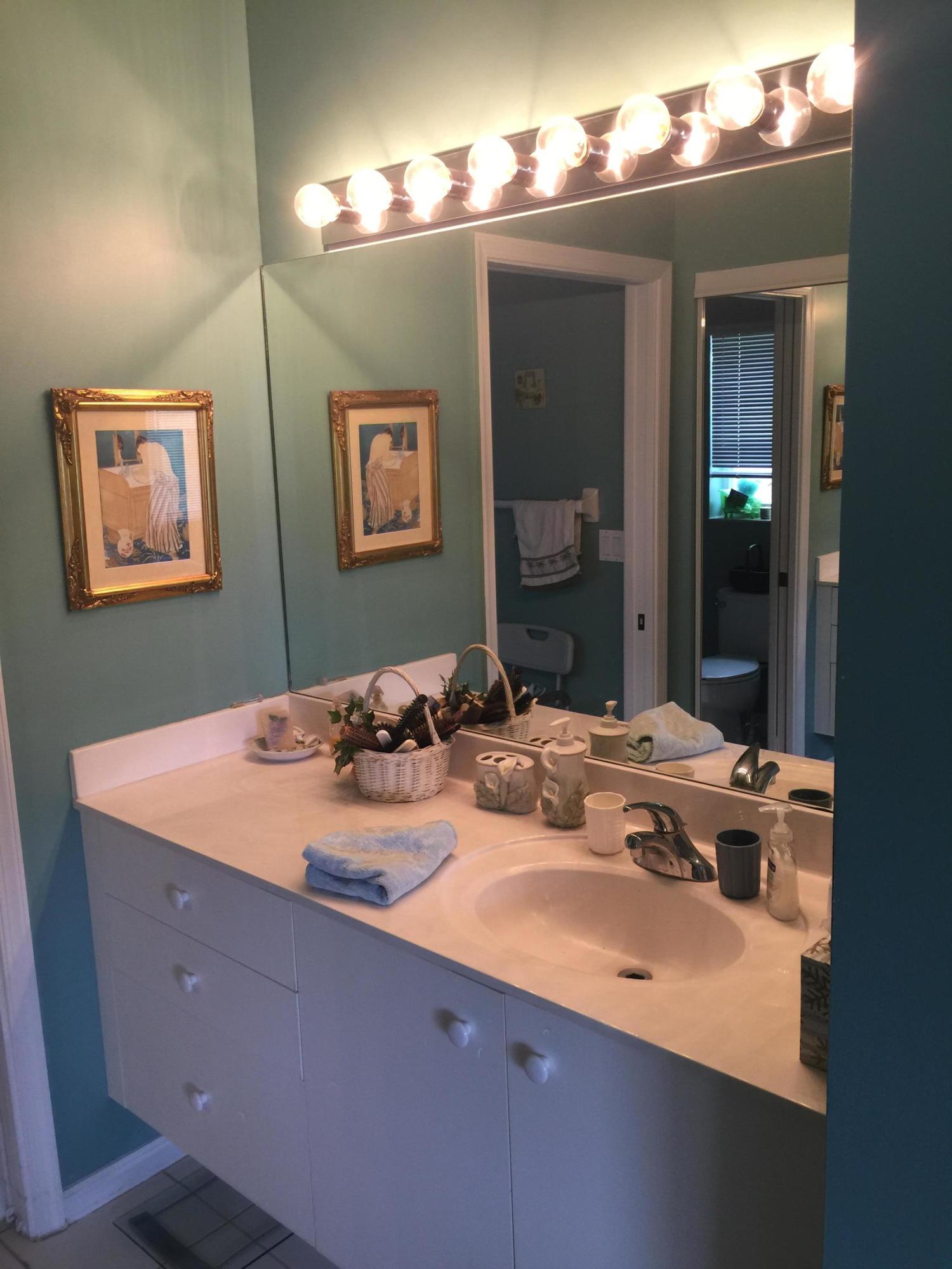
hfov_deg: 48.2
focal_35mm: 29
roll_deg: +1.8
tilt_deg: -10.3
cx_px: 476
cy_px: 634
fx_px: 1063
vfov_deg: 61.7
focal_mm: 4.15
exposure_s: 1/30
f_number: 2.2
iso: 32
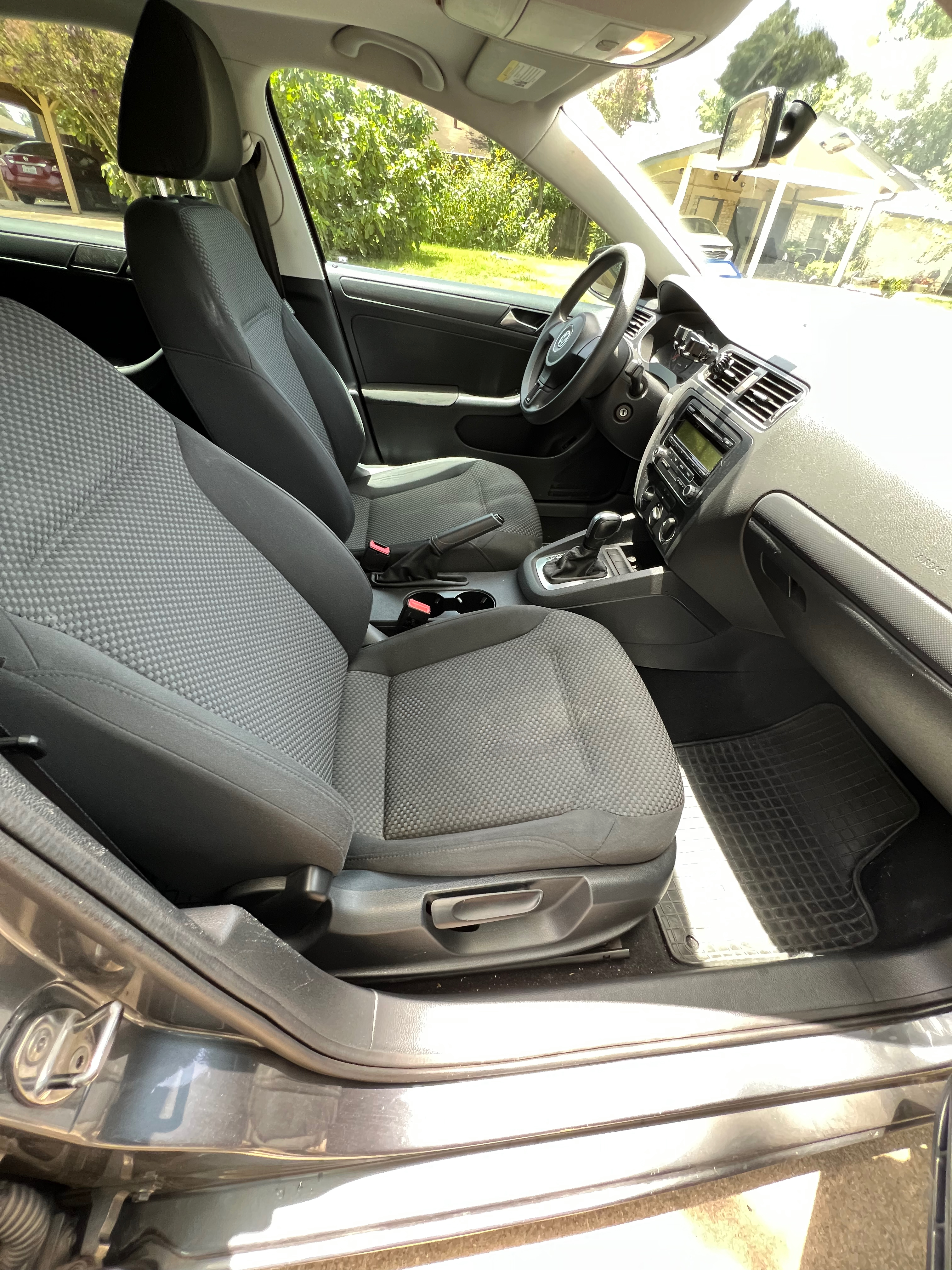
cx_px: 476
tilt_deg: -37.9
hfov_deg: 89.9
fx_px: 477
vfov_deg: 106.2
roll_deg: -7.2
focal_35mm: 13
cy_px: 635
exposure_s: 1/99
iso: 200
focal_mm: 1.57
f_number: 1.8
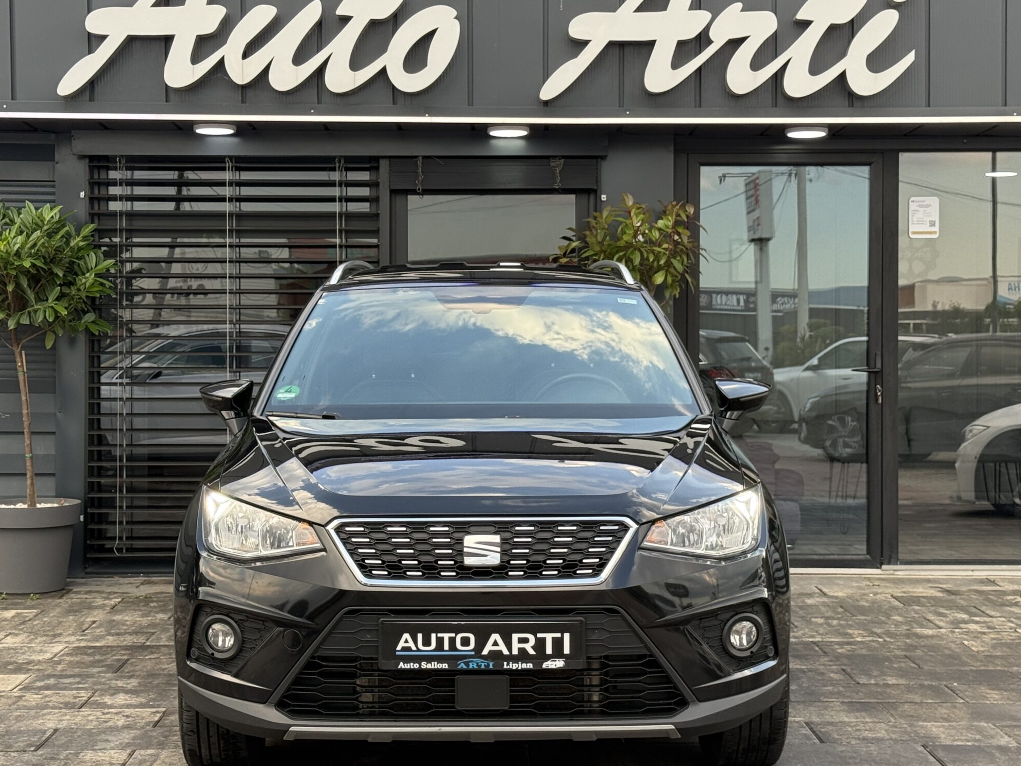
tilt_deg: +0.1
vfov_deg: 23.6
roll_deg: +0.2
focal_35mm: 62
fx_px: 1828
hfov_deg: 31.2
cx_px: 485
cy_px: 359
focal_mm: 6.76
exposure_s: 1/432
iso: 64
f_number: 1.78
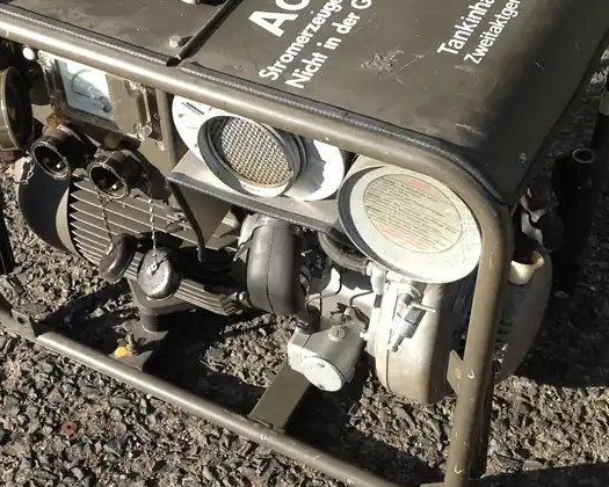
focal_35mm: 65
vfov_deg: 23.5
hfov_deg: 29.1
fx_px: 1172
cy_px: 246
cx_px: 242
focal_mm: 4.28
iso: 50
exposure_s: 1/540
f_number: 2.4
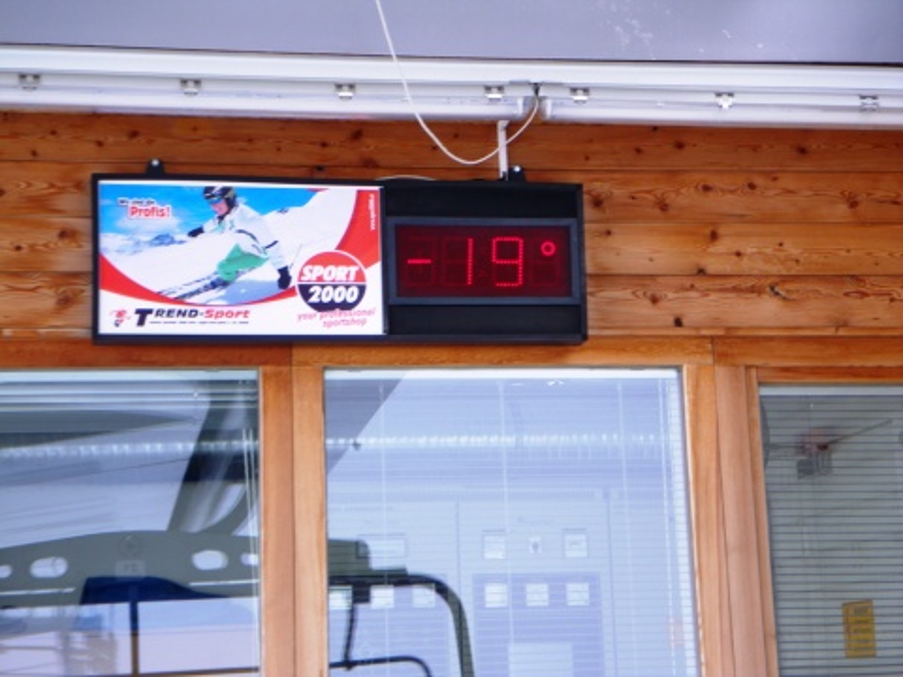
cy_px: 338
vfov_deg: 19.1
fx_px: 2009
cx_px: 452
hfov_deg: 25.3
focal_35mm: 77
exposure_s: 1/125
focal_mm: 13.7
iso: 64
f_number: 4.8
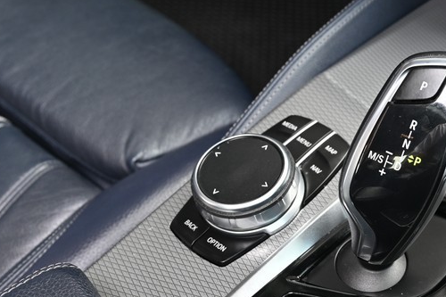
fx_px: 817
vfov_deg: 20.4
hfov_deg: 29.9
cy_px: 236
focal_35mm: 66
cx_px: 349
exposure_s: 1/30
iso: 200
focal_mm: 30
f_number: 5.6
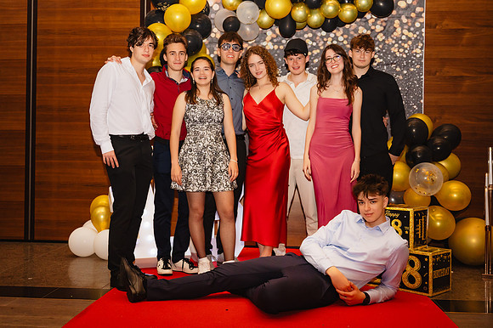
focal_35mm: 42
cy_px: 153
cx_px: 226
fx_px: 570
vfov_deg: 32.1
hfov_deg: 46.7
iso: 1000
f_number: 2.8
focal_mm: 38
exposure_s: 1/200
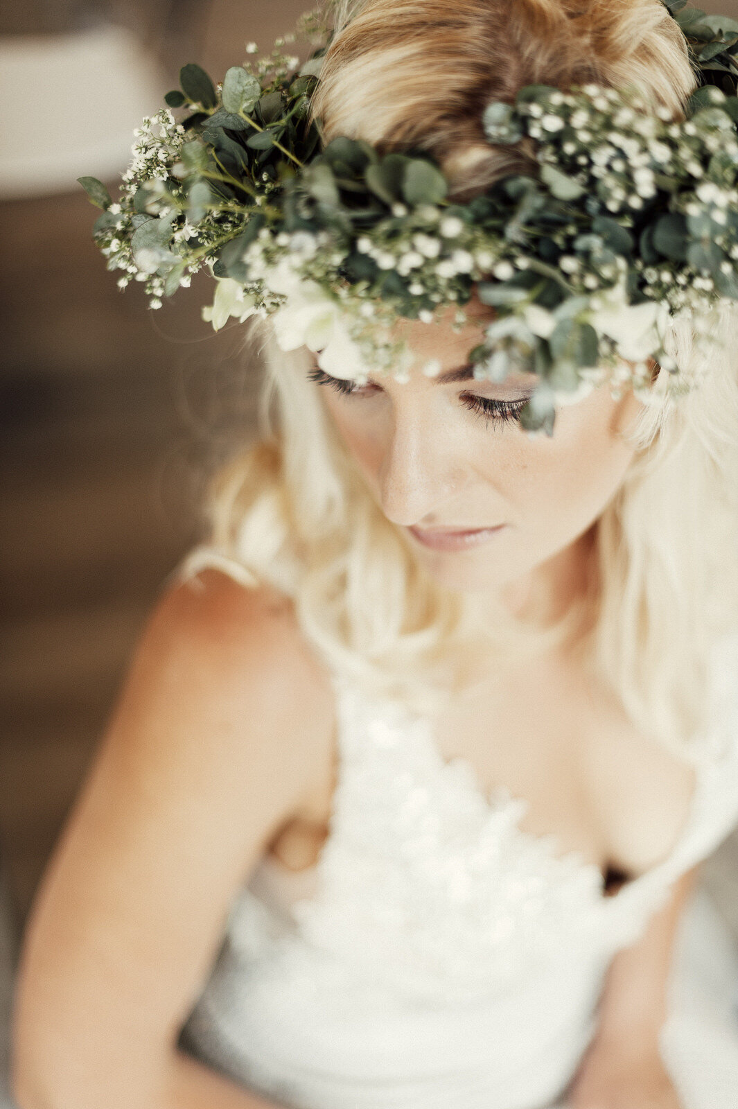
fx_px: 1539
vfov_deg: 39.6
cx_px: 369
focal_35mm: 50
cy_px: 554
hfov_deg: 27.0
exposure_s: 1/160
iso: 200
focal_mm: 50
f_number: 1.4
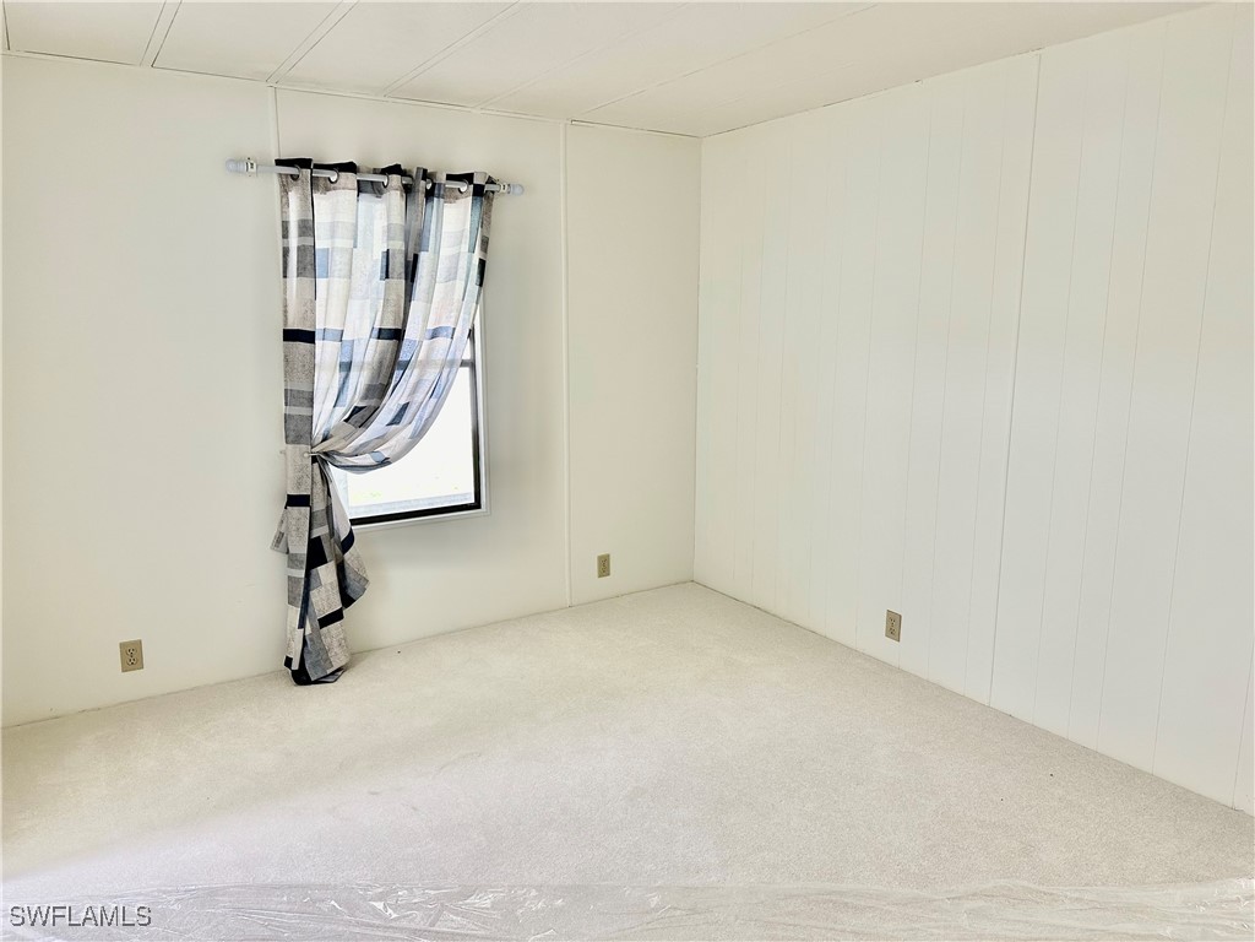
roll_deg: +0.2
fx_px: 870
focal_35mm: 24
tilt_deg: -9.7
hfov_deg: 71.6
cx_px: 628
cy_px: 471
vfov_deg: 56.8
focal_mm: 6.86
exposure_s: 1/60
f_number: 1.78
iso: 160
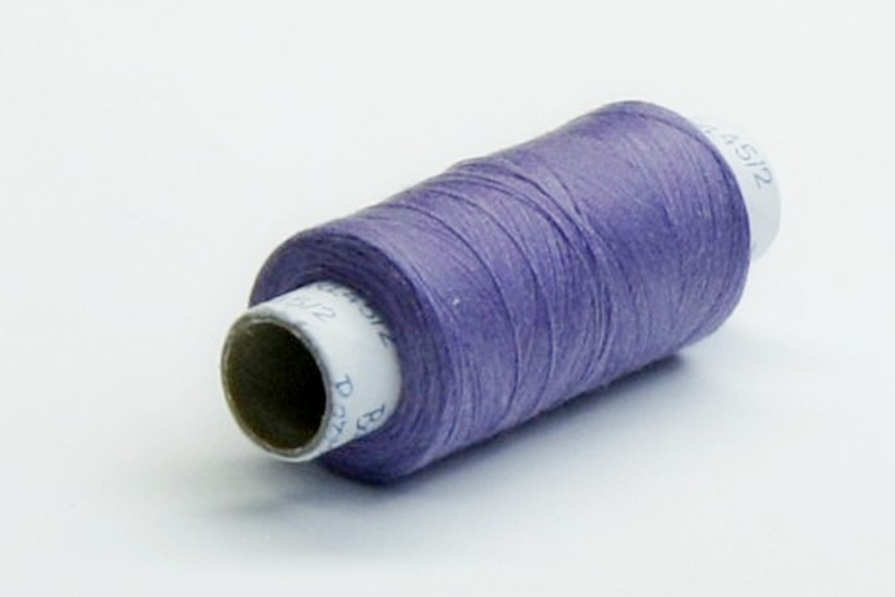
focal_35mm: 90
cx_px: 508
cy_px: 306
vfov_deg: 15.2
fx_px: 2237
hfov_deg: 22.6
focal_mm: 46
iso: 200
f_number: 5.6
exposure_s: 1/100
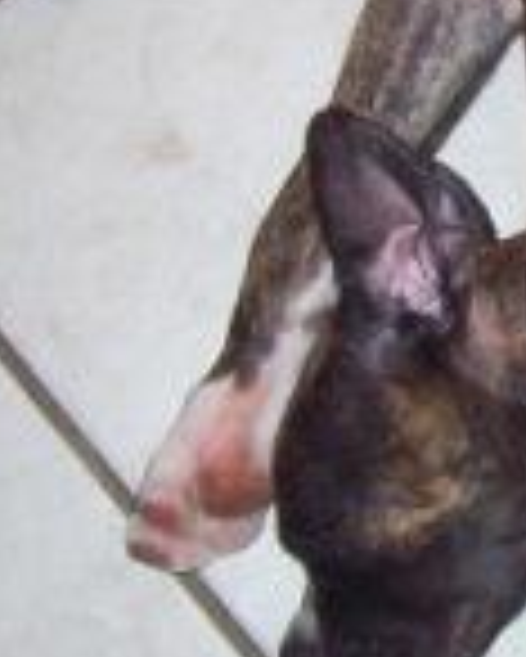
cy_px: 81
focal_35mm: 107
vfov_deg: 17.7
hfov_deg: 13.8
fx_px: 2080
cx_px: 695
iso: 140
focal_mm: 5.54
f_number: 2.76
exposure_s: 1/30
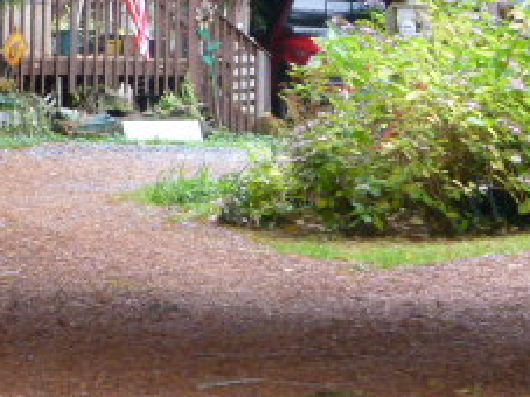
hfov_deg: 8.3
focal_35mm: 240
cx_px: 184
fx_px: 3673
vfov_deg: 6.2
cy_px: 21
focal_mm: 15.1
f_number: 5.2
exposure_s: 1/60
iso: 400
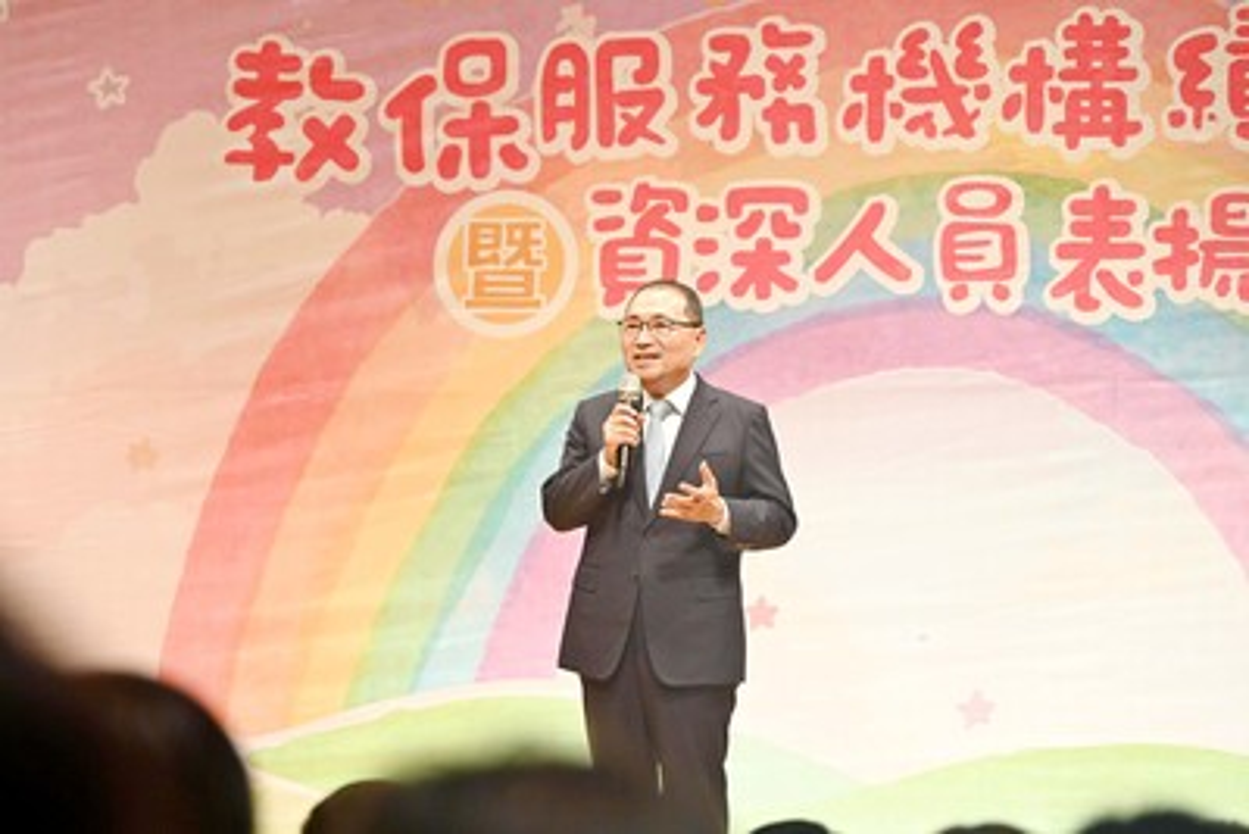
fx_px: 5553
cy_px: 417
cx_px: 624
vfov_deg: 8.6
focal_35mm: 160
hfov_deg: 12.8
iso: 2500
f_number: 7.6
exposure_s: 1/125
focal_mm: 160
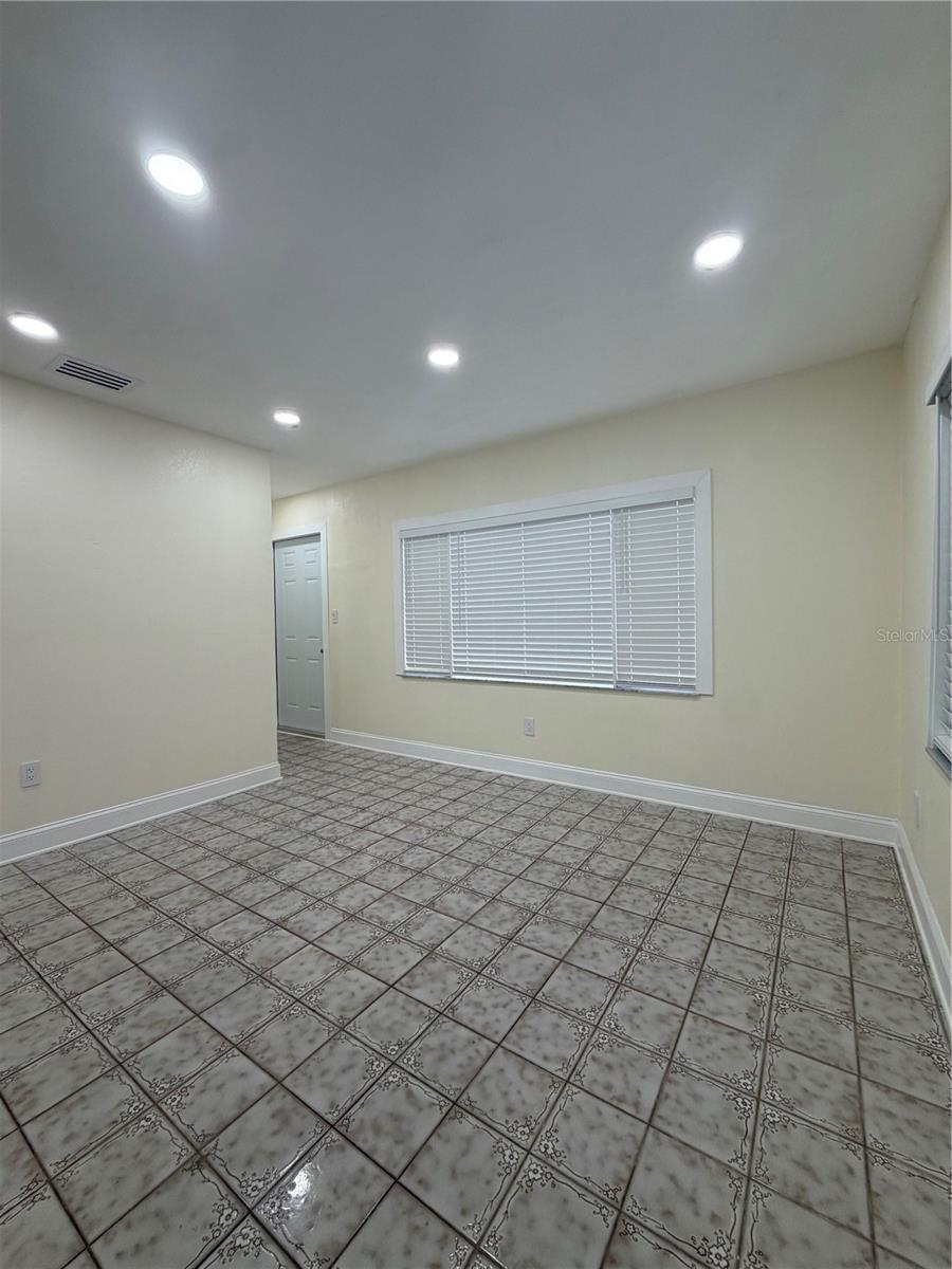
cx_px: 476
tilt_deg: -1.1
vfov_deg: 102.1
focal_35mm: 14
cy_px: 634
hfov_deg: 85.7
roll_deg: +1.0
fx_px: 513
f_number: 2.2
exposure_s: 1/120
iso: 100
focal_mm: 2.22
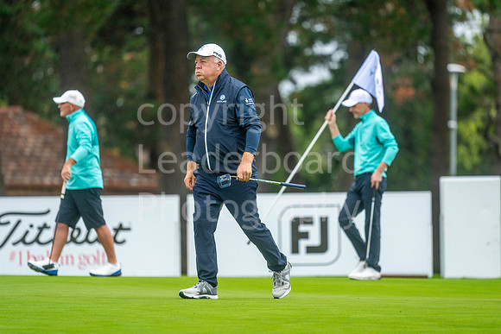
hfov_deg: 6.9
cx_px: 250
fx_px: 4176
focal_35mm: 300
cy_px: 167
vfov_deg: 4.6
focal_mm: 300
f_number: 4
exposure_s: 1/1250
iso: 800
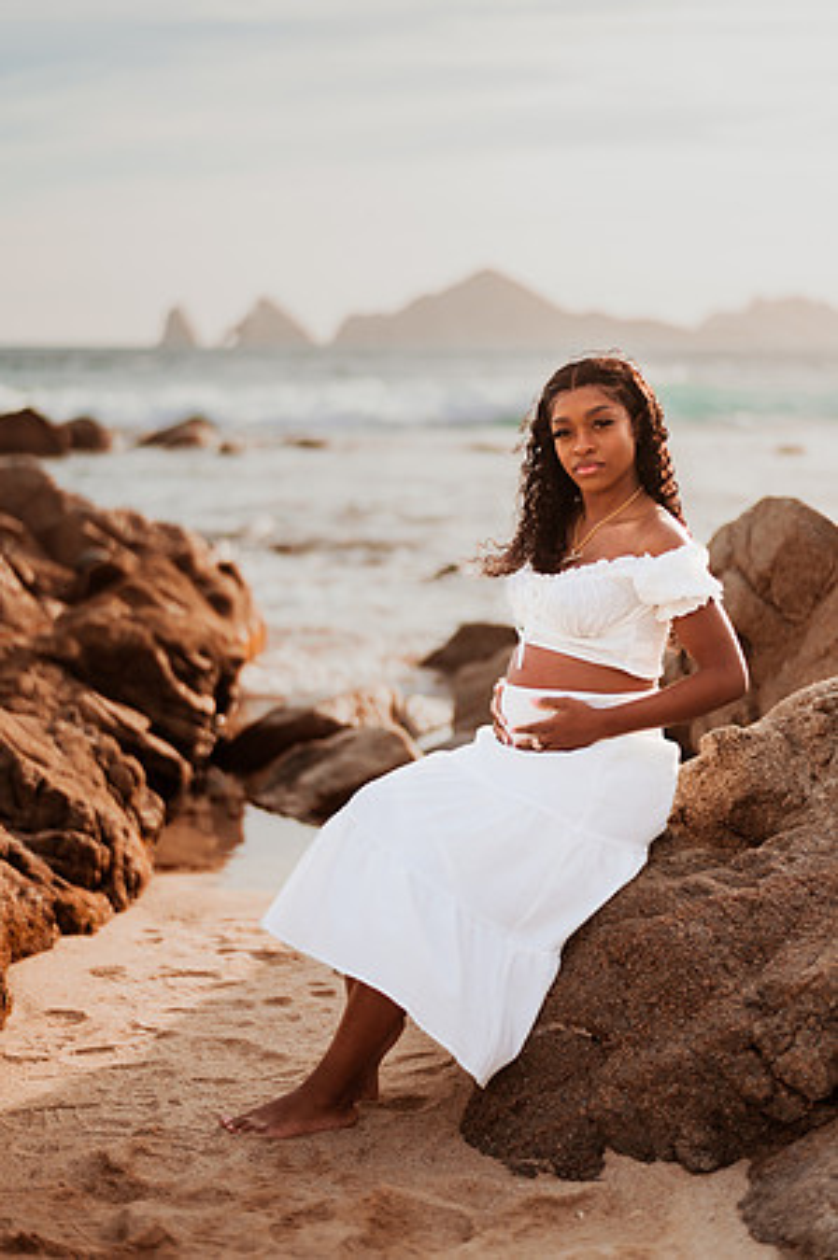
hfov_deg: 23.3
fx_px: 2030
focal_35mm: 58
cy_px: 630
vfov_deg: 34.5
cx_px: 419
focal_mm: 58
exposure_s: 1/6400
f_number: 1.4
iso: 125
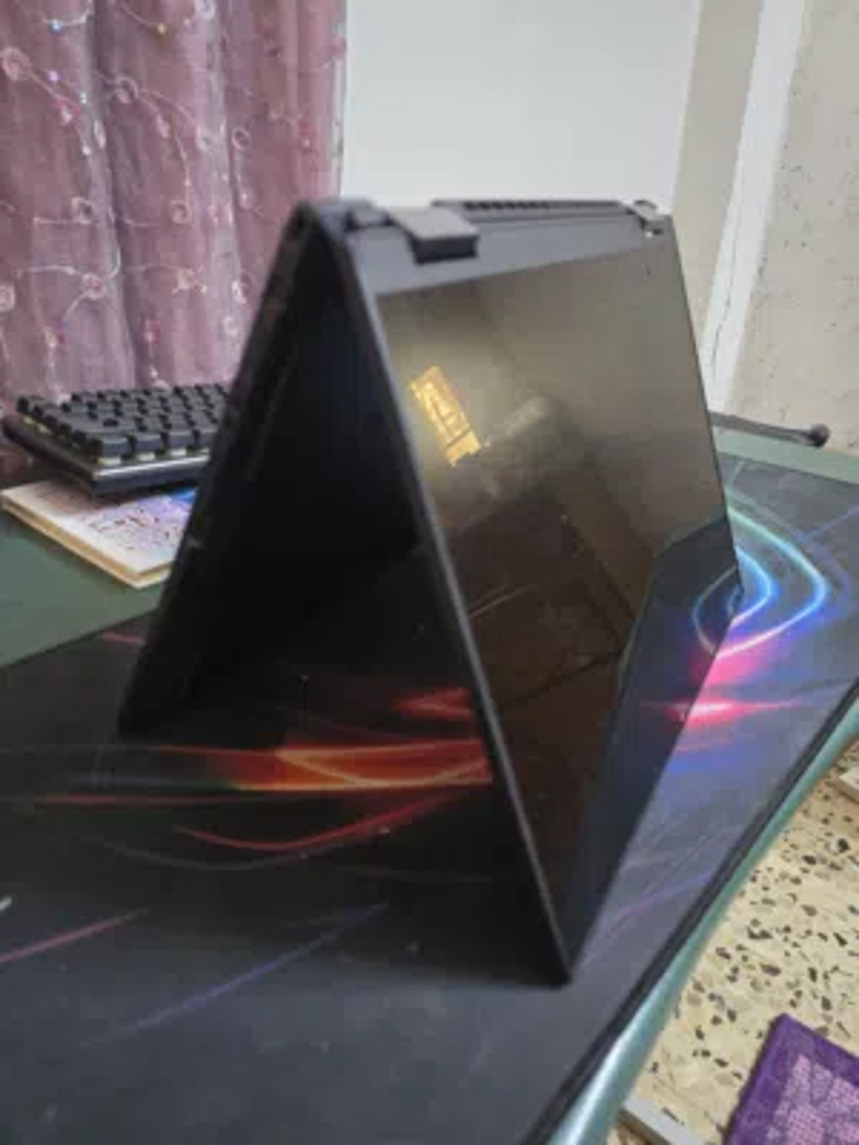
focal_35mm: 23
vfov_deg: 73.9
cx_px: 430
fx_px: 761
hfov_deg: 58.9
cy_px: 572
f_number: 1.7
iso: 1250
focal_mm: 6.3
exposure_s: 1/20
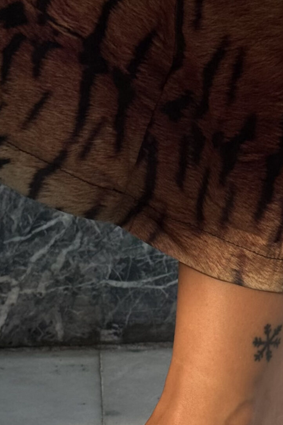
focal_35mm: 118
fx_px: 1391
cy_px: 461
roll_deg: +2.0
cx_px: 201
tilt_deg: -21.5
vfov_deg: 16.8
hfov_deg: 11.6
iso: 64
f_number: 1.78
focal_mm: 6.76
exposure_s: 1/1185
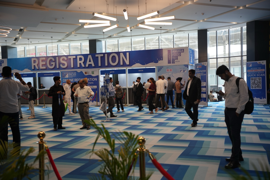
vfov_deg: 34.2
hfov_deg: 49.6
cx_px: 135
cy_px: 90
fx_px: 292
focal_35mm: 39
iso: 500
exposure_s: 1/160
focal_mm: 39
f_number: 2.8
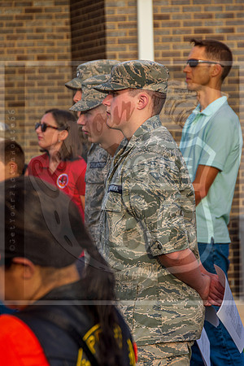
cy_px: 183
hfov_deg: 7.0
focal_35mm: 195
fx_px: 1982
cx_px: 122
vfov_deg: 10.5
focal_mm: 130
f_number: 9
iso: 400
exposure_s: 1/320
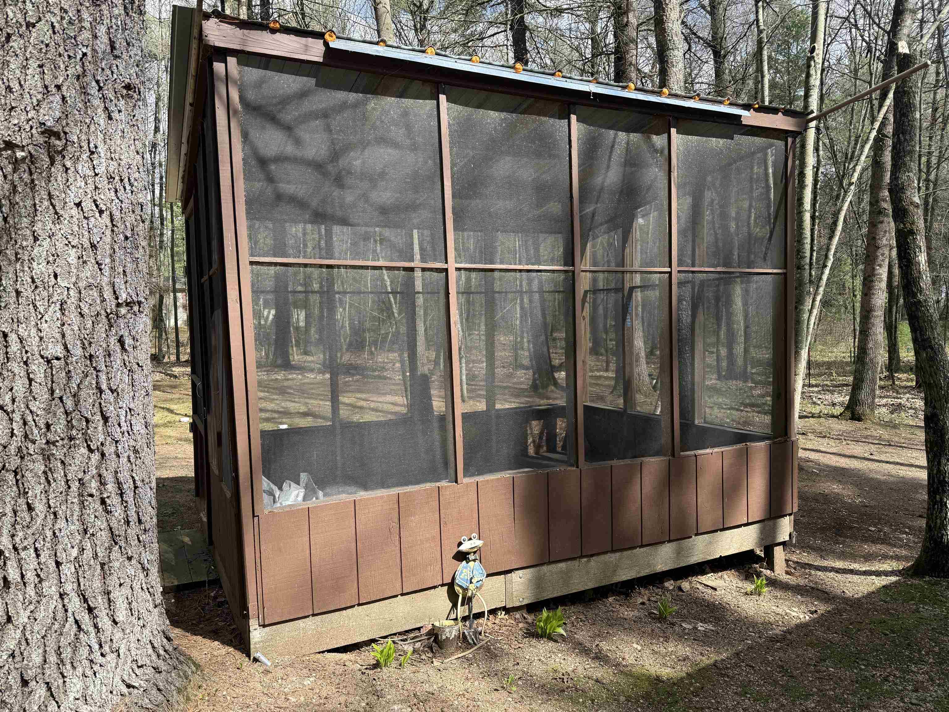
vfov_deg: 56.8
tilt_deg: -3.6
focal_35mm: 24
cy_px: 356
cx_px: 474
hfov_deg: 71.6
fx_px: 658
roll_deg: +0.9
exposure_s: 1/1174
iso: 80
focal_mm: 6.76
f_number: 1.78
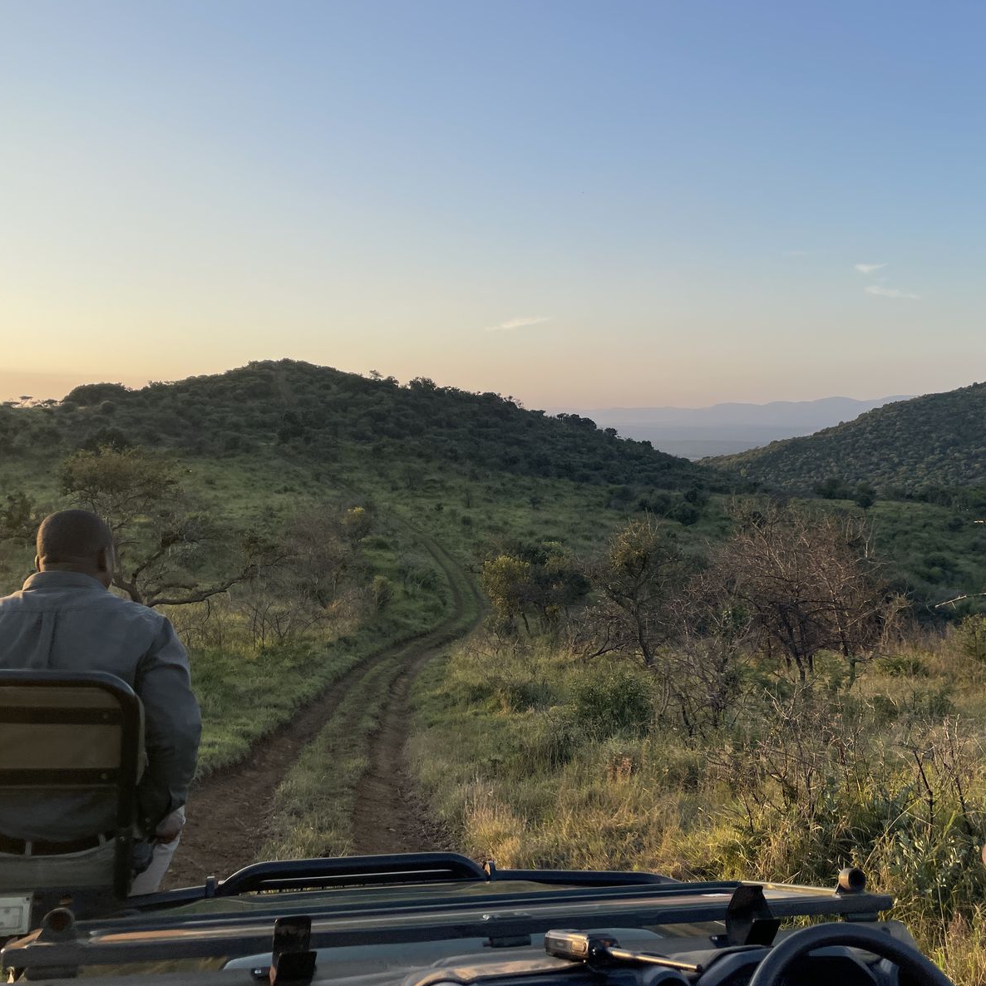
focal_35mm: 31
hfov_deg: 52.4
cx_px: 550
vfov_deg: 52.5
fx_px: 999
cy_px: 492
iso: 32
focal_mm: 4.2
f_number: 1.6
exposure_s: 1/1159
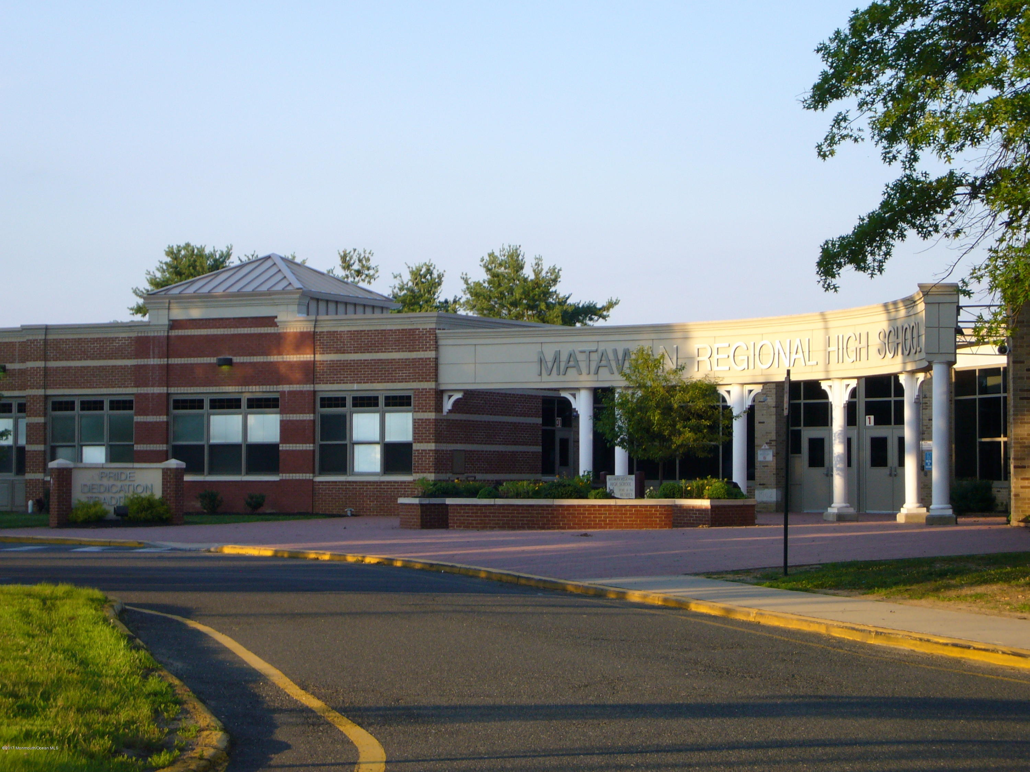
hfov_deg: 20.9
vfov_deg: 15.7
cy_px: 386
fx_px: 2797
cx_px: 515
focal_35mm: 94
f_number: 5.3
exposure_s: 1/125
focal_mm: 15.5
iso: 80
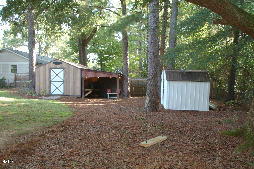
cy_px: 84
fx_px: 211
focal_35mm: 30
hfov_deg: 62.0
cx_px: 127
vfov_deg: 43.5
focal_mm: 20
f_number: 4.5
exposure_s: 1/80
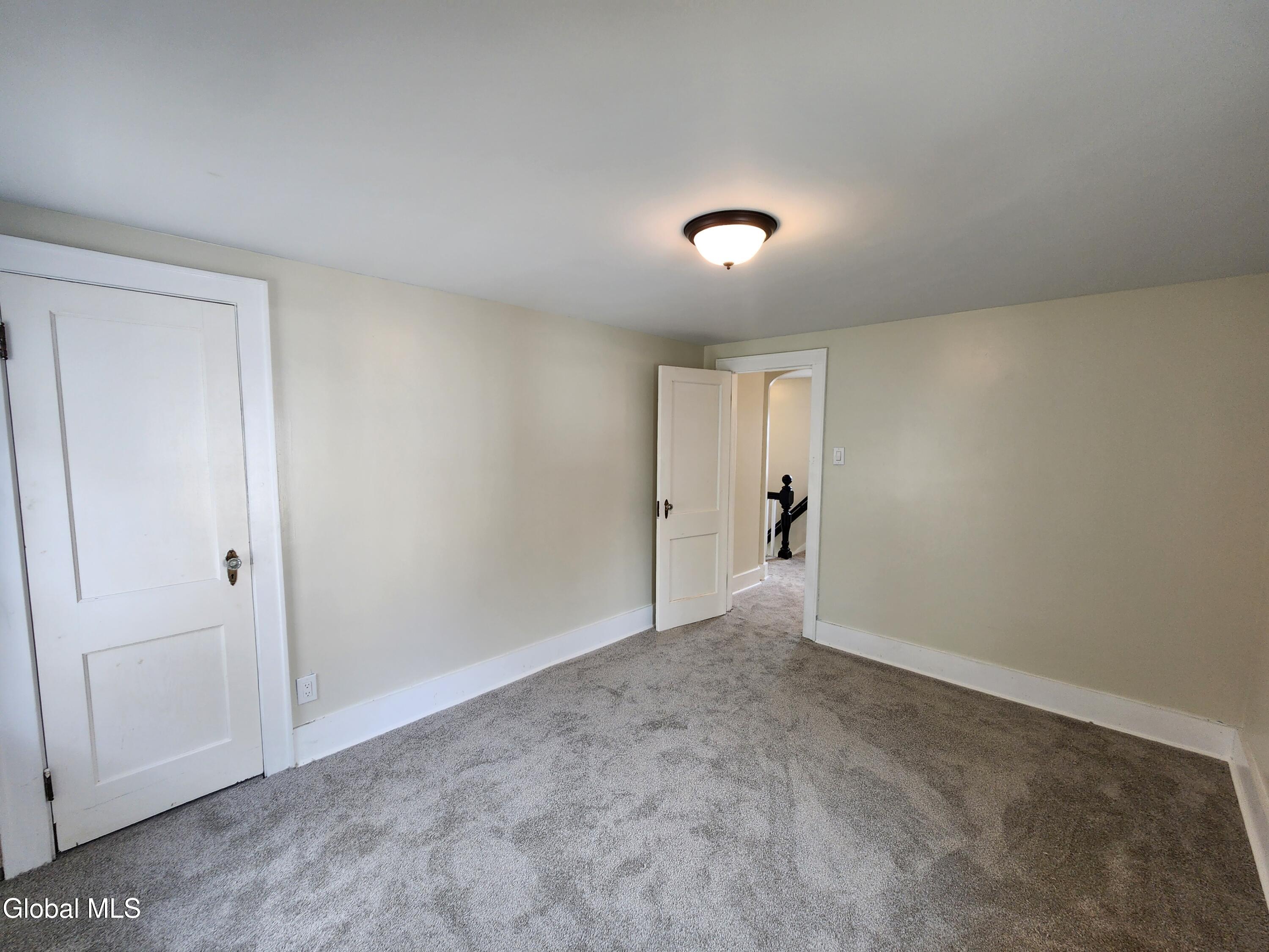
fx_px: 477
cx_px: 634
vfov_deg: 89.9
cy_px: 476
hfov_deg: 106.2
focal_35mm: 13
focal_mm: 2.2
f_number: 2.2
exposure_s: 1/60
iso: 125
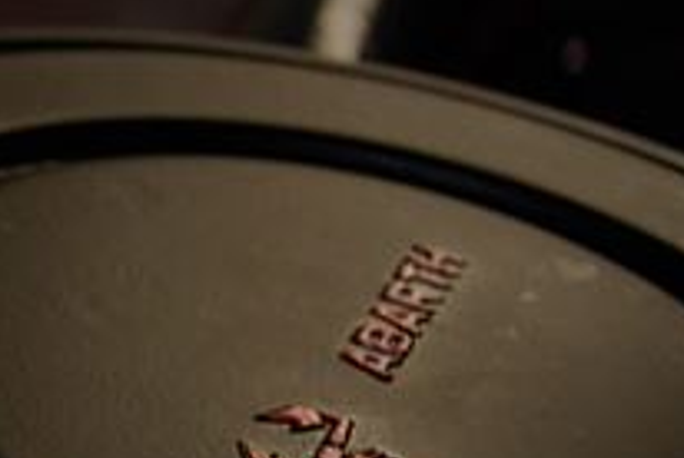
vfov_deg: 6.4
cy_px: 717
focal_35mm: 214
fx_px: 4072
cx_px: -870
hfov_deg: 8.8
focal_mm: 46
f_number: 4
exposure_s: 1/60
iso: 800
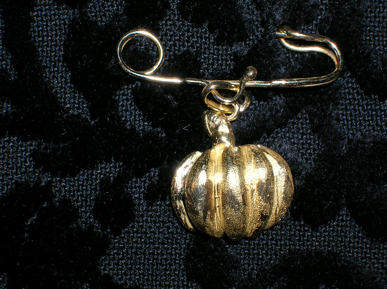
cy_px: 144
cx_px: 194
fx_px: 961
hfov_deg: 22.8
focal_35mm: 86
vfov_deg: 17.1
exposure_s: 1/60.1
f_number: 7.4
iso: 50
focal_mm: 14.3
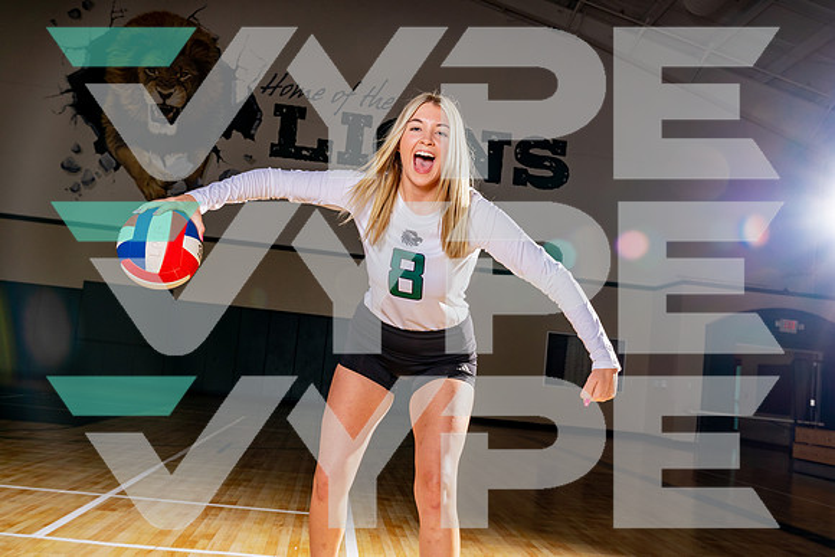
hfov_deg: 51.9
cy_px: 278
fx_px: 858
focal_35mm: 37
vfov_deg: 36.0
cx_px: 418
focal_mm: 37
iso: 200
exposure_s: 1/250
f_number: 9
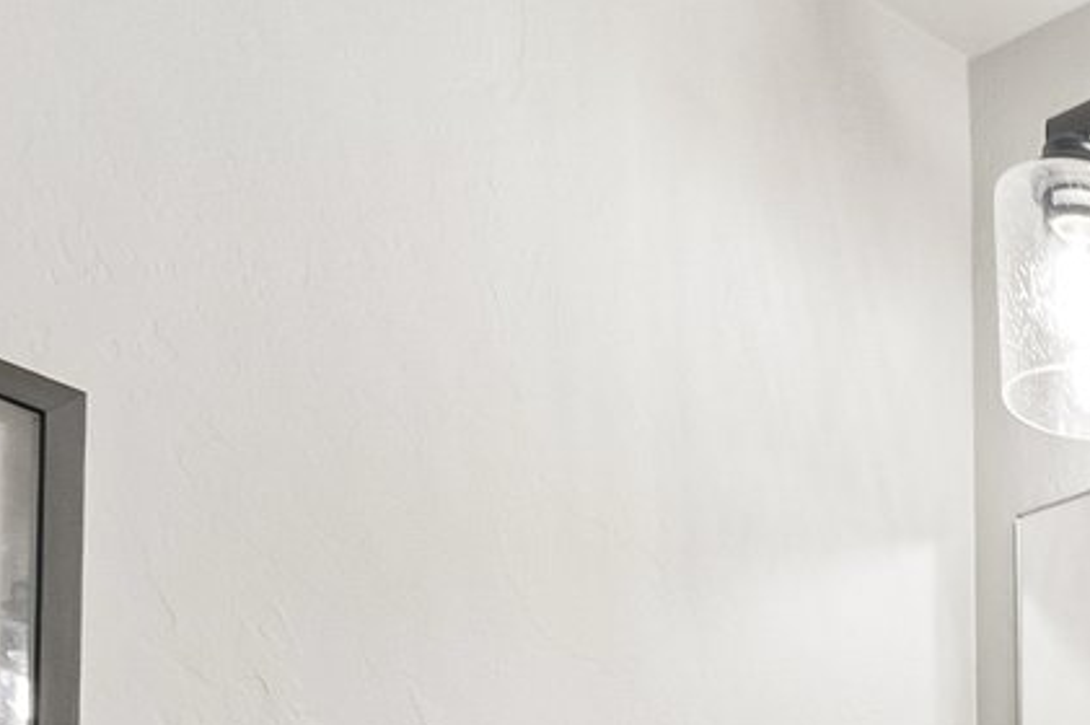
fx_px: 2208
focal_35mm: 73
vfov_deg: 14.3
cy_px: 1596
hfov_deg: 21.1
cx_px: 1836
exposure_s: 1/50
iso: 200
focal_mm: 10
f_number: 6.3
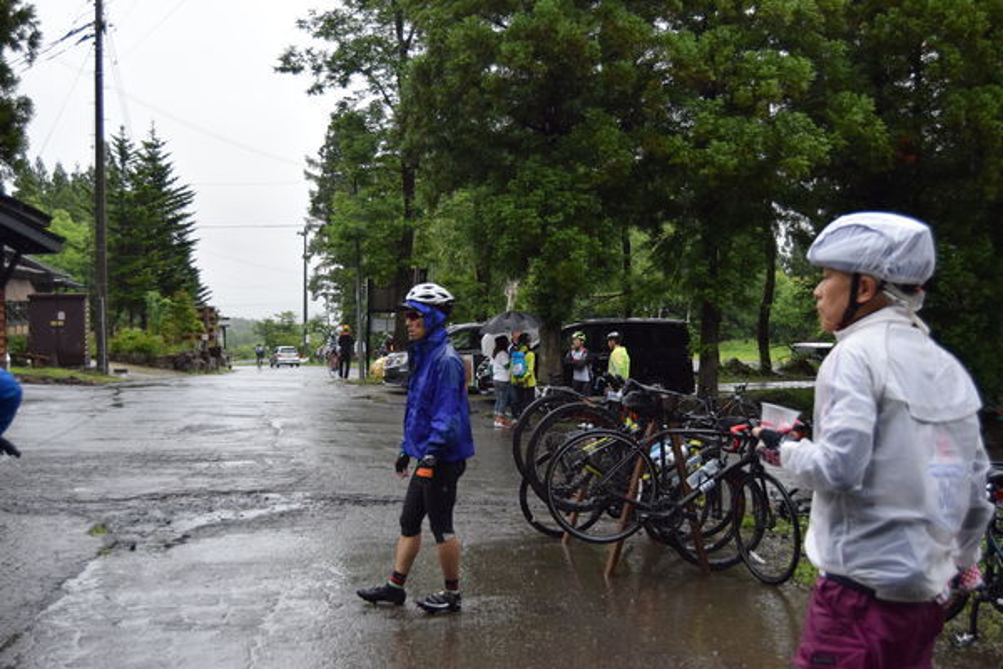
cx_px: 502
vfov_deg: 29.9
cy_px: 334
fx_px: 1254
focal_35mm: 45
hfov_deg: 43.6
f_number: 4.2
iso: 1000
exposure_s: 1/500
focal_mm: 30
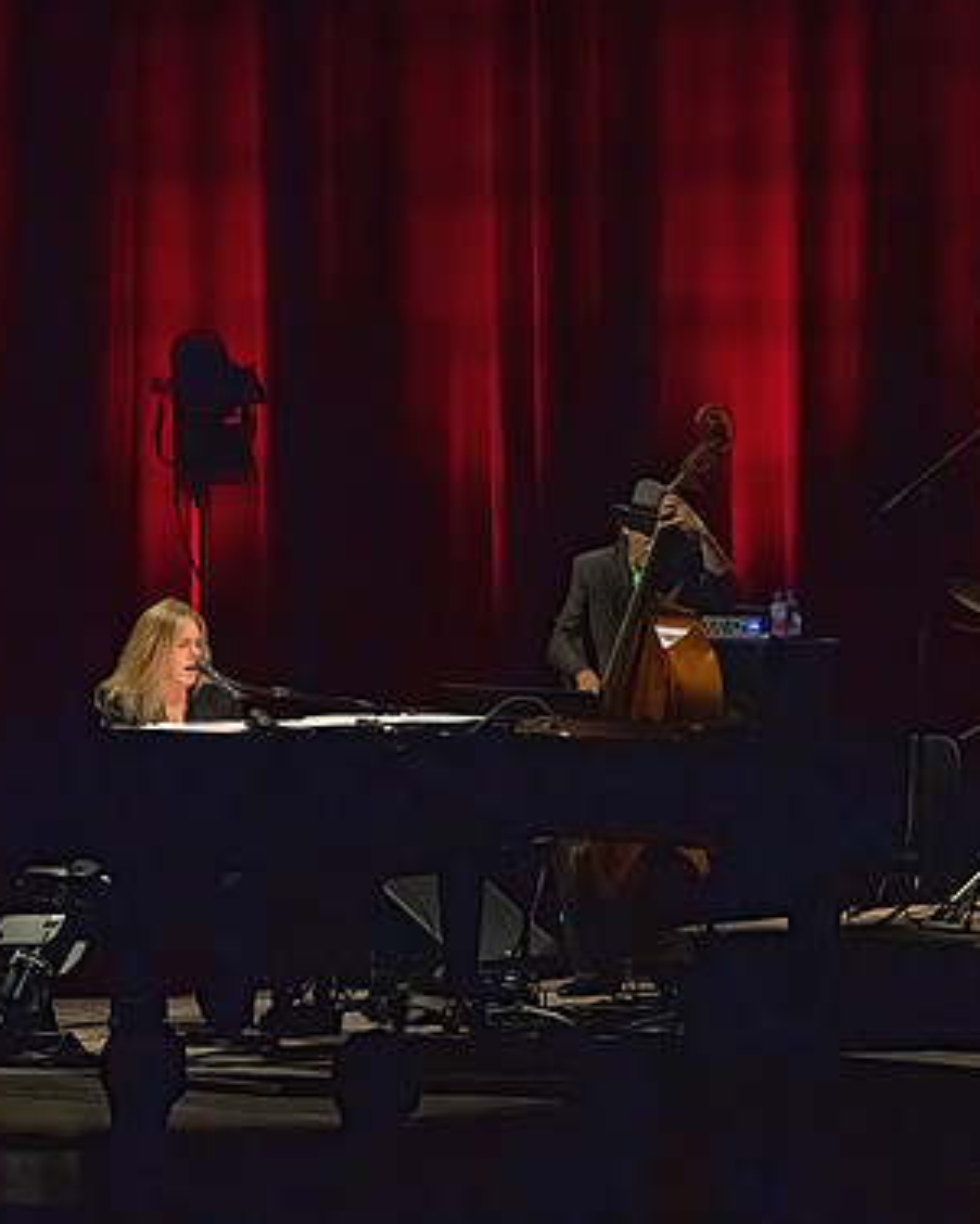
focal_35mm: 191
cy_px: 617
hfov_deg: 8.1
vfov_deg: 10.1
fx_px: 6922
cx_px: 690
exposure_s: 1/320
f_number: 8
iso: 25600
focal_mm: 132
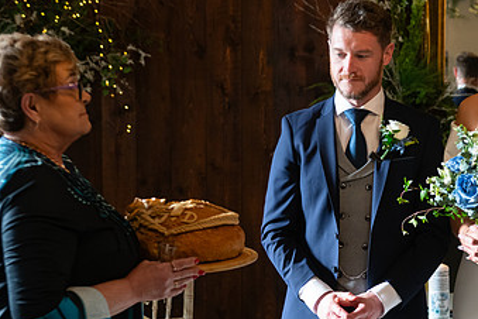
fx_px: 1022
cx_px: 255
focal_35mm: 77
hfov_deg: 26.3
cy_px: 201
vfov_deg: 17.7
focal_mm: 45
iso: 800
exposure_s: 1/160
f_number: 3.5
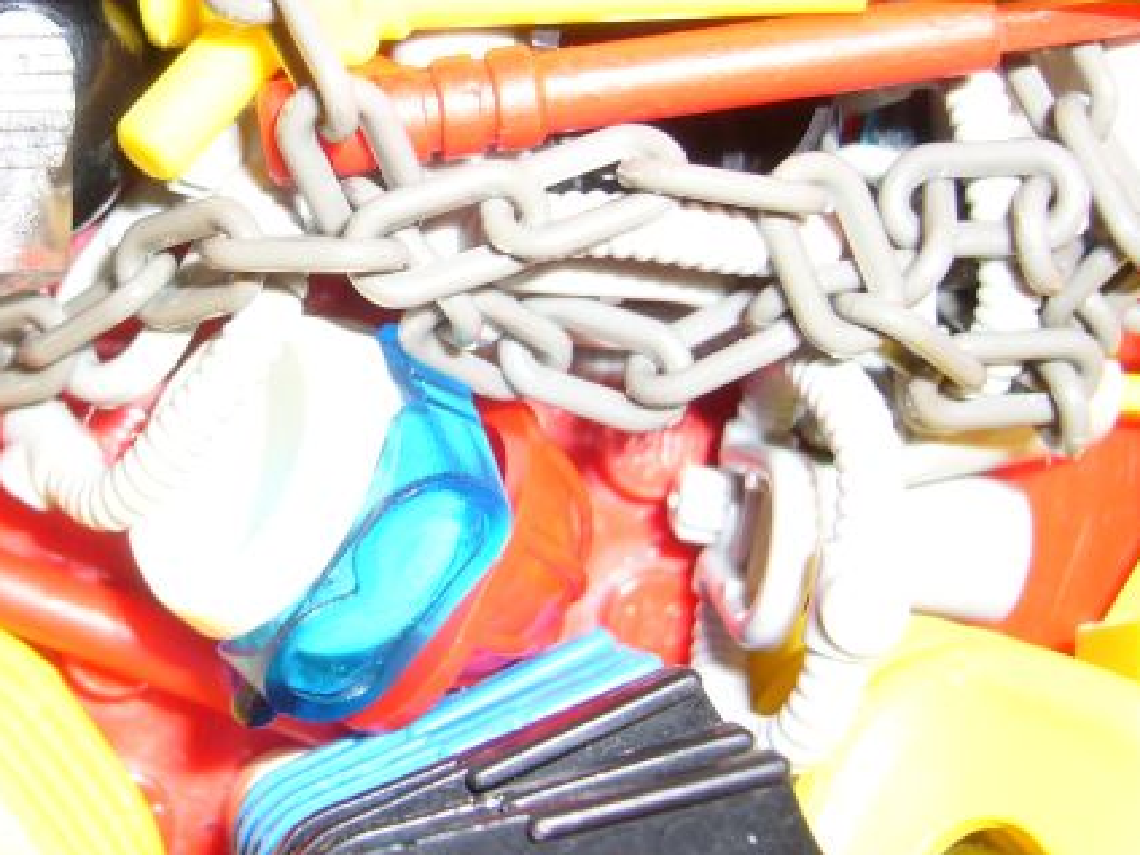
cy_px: 288
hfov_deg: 28.6
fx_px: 2174
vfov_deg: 22.2
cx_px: 191
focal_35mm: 66
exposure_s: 1/60
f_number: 2.8
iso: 80
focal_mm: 5.8
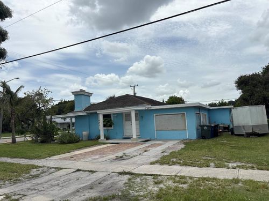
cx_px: 134
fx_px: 202
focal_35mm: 26
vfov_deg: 53.1
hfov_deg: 67.3
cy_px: 100
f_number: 1.6
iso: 50
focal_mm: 5.96
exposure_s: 1/6993
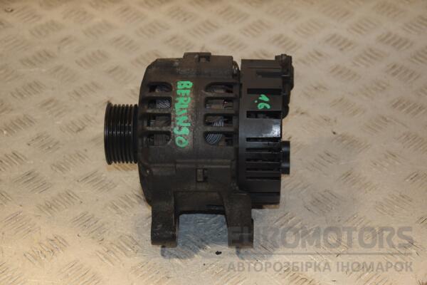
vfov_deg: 17.5
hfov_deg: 26.0
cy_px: 142
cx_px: 214
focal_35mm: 78
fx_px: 925
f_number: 5
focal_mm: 52
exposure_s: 1/200
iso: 800
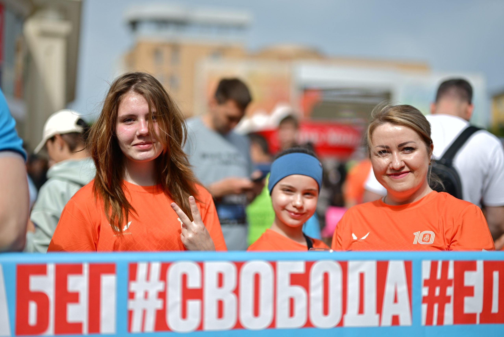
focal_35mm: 50
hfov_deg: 39.6
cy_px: 168
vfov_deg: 27.0
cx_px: 252
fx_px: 700
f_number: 1.2
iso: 50
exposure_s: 1/6400
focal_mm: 50
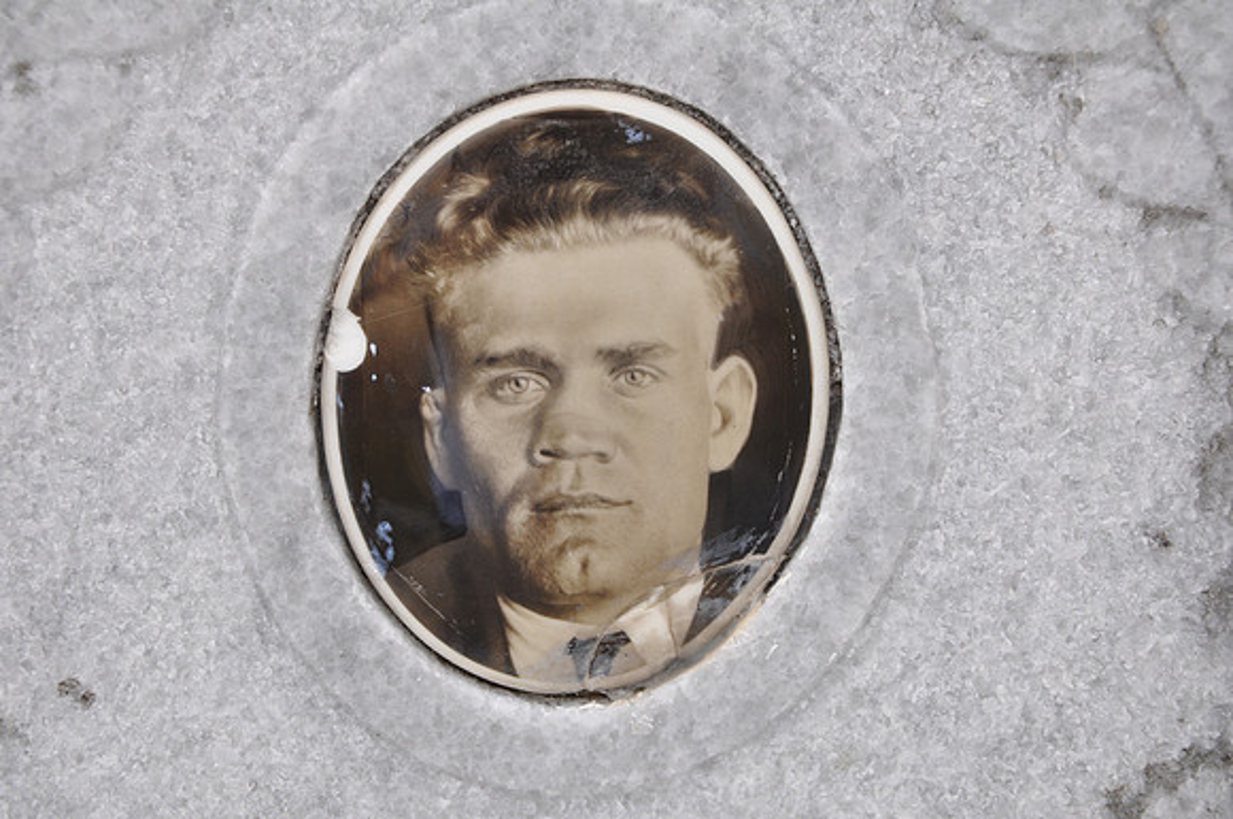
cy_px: 410
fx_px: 2565
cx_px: 616
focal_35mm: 75
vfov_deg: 18.1
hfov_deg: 27.0
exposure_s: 1/100
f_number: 10
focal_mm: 50
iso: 200
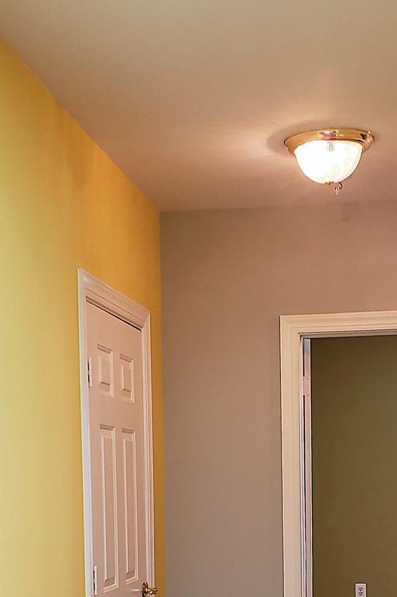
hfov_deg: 19.4
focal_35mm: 70
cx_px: 244
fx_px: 1158
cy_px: 548
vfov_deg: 27.7
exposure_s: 1/60
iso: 125
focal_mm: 4.3
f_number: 2.4
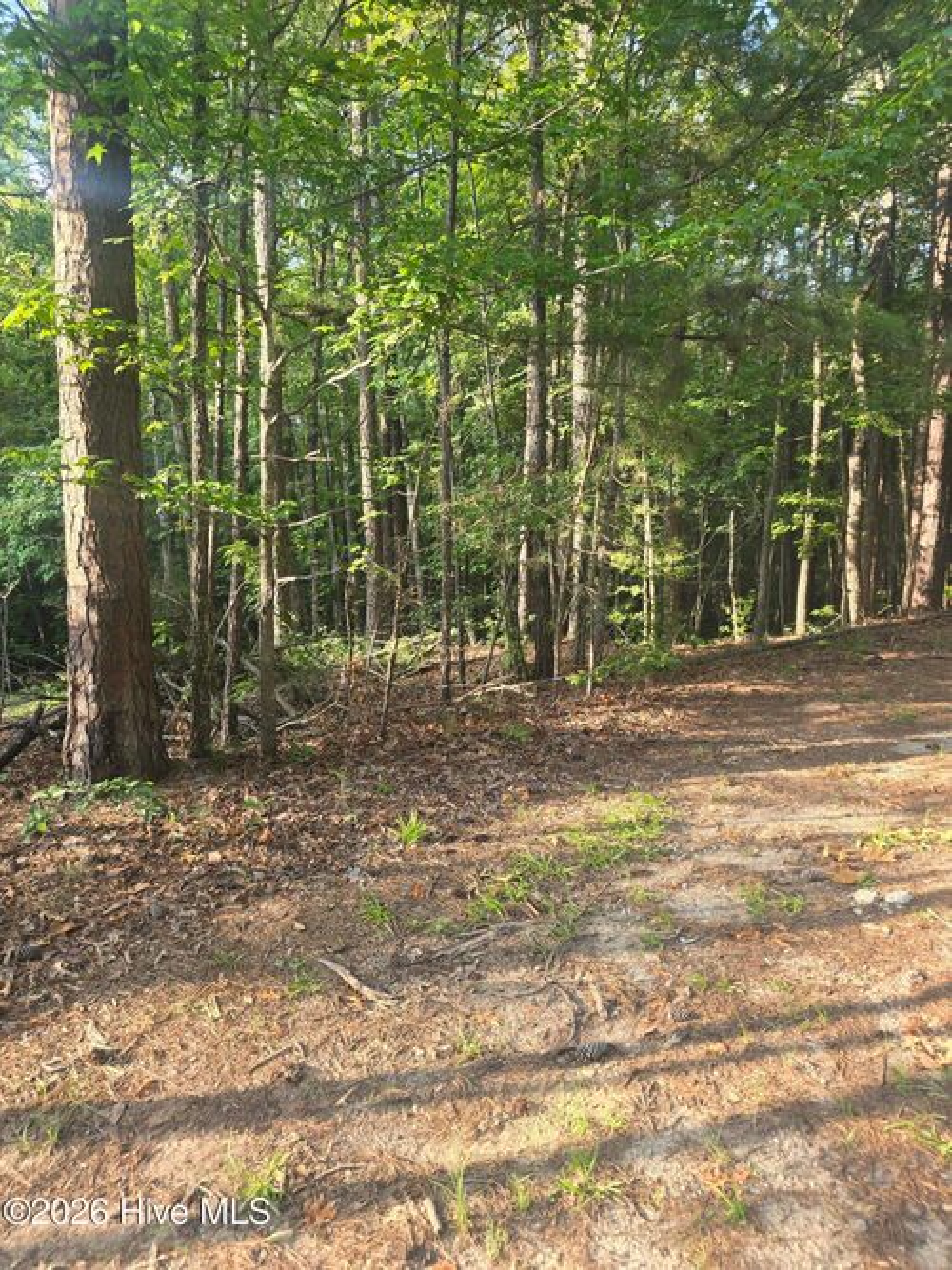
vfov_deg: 73.9
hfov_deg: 58.9
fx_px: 844
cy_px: 635
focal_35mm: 23
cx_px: 476
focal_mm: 6.3
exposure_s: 1/180
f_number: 1.7
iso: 80
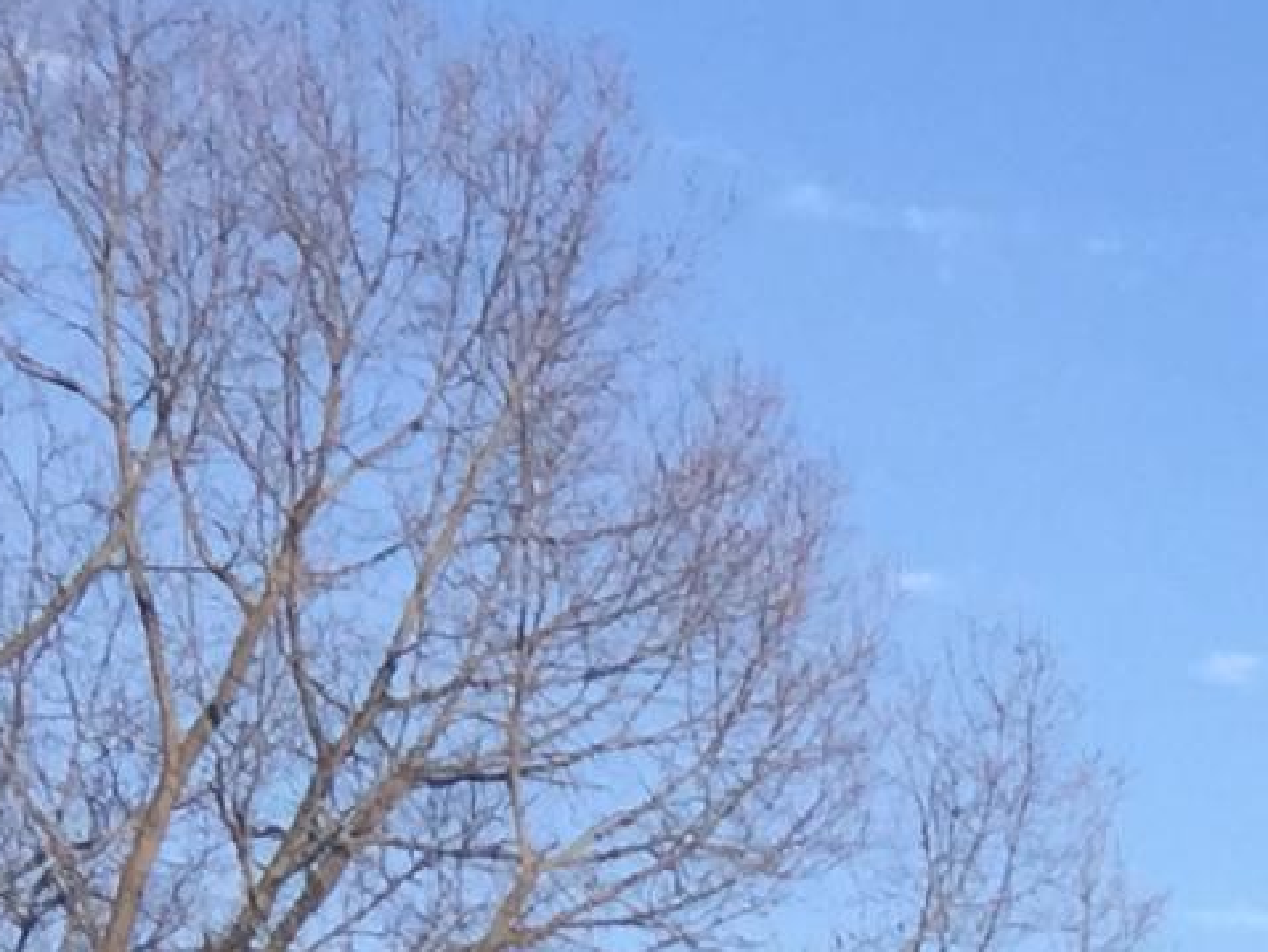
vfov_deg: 7.2
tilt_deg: -6.8
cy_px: 2920
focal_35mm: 182
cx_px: 3640
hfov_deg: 9.0
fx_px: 6670
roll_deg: -1.1
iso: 32
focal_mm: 4.15
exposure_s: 1/1130
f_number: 2.2
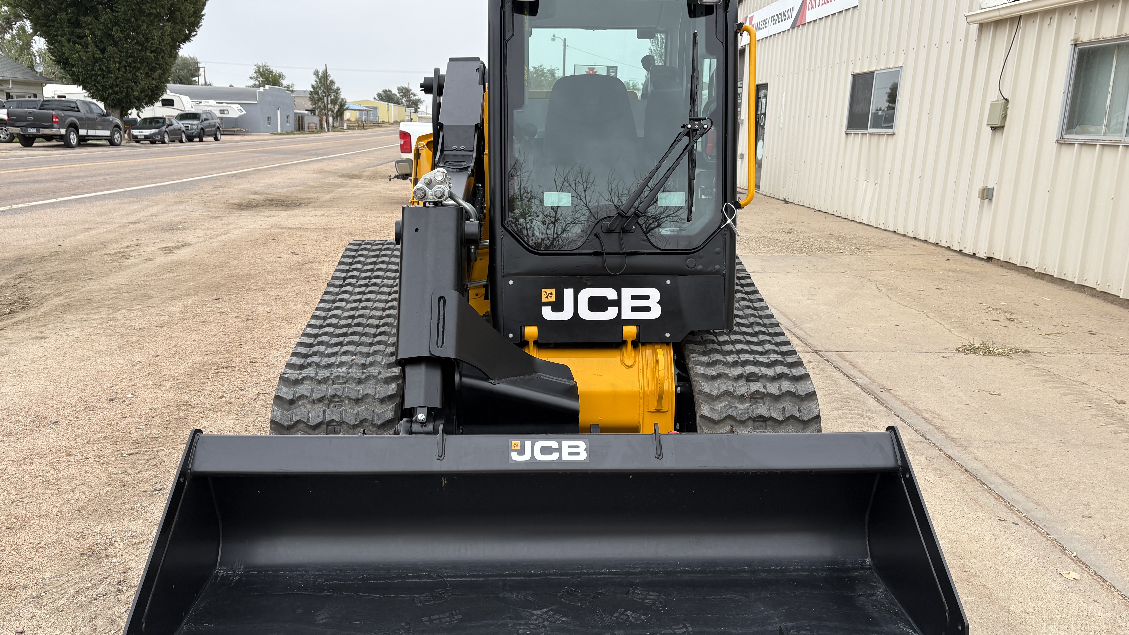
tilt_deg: -12.9
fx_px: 868
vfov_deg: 40.2
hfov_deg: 66.1
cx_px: 561
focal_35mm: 29
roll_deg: -1.4
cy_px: 327
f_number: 1.6
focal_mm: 5.96
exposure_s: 1/1155
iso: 50
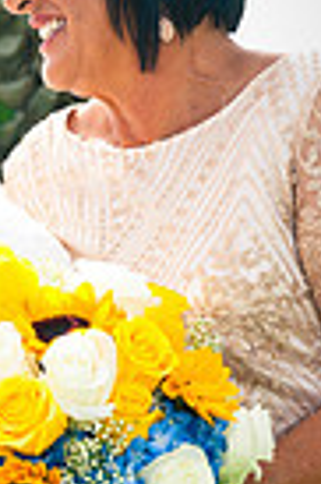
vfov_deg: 9.0
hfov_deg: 5.9
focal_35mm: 230
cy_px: 311
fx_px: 3084
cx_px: -48
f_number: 8
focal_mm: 70
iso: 160
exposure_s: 1/320
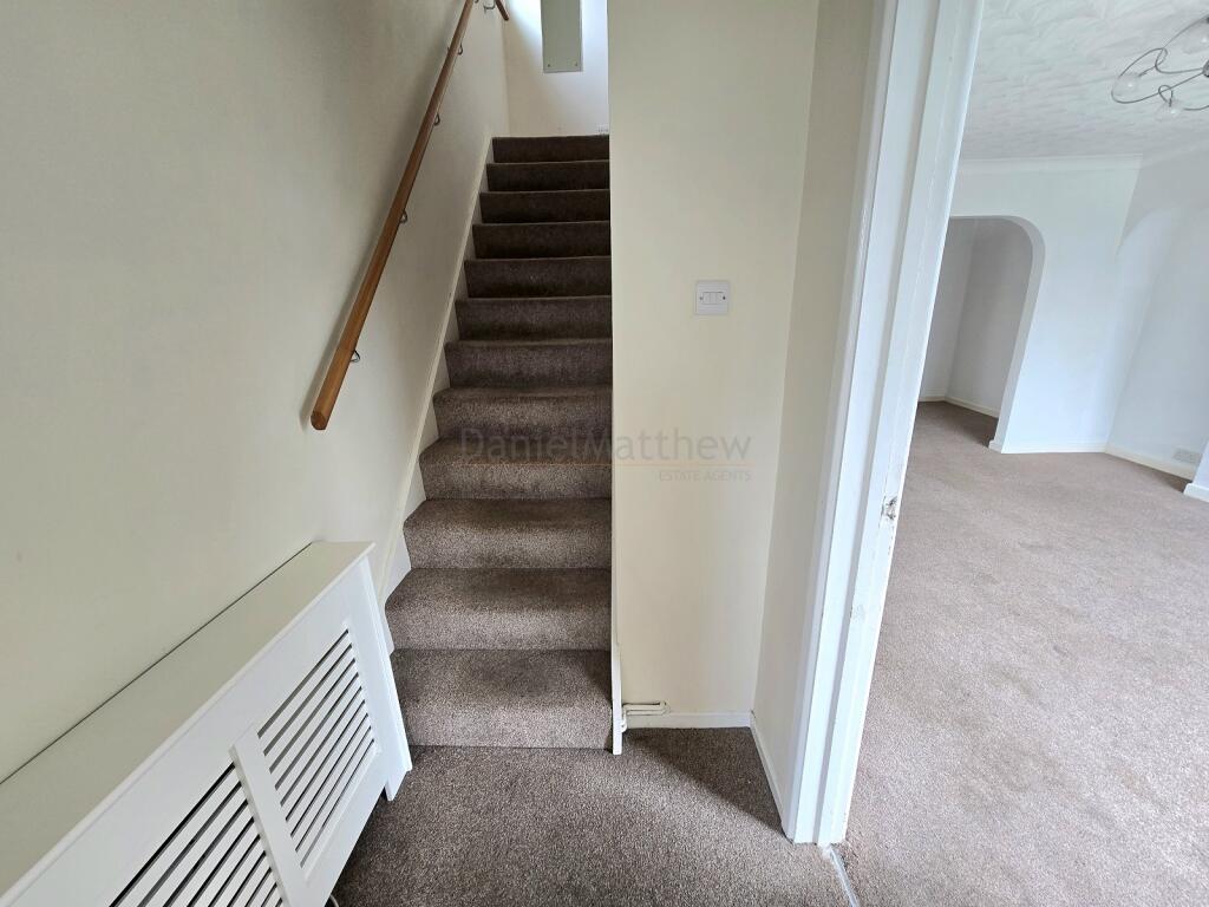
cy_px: 454
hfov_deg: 106.2
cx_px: 604
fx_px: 454
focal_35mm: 13
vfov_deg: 89.9
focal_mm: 2.2
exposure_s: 1/60.2
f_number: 2.2
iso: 100
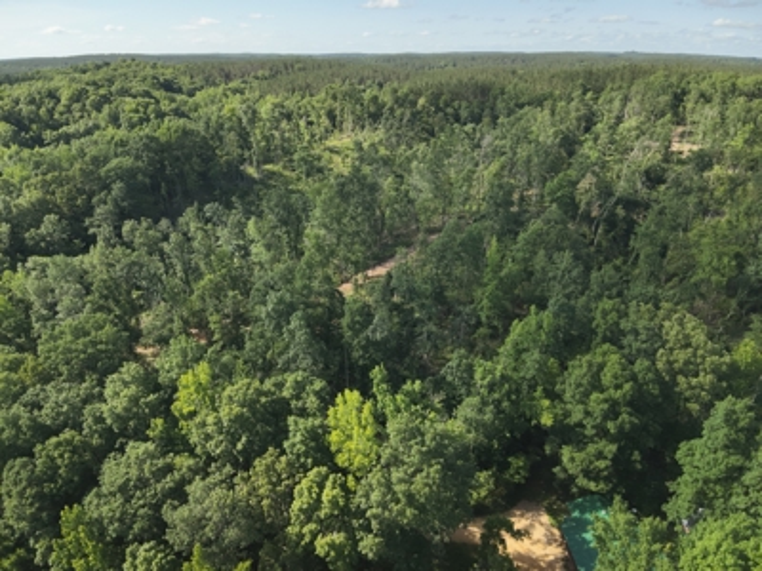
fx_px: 528
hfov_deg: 71.6
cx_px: 381
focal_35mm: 24
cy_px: 286
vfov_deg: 56.8
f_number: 2.8
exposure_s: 1/640
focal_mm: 4.4
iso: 100
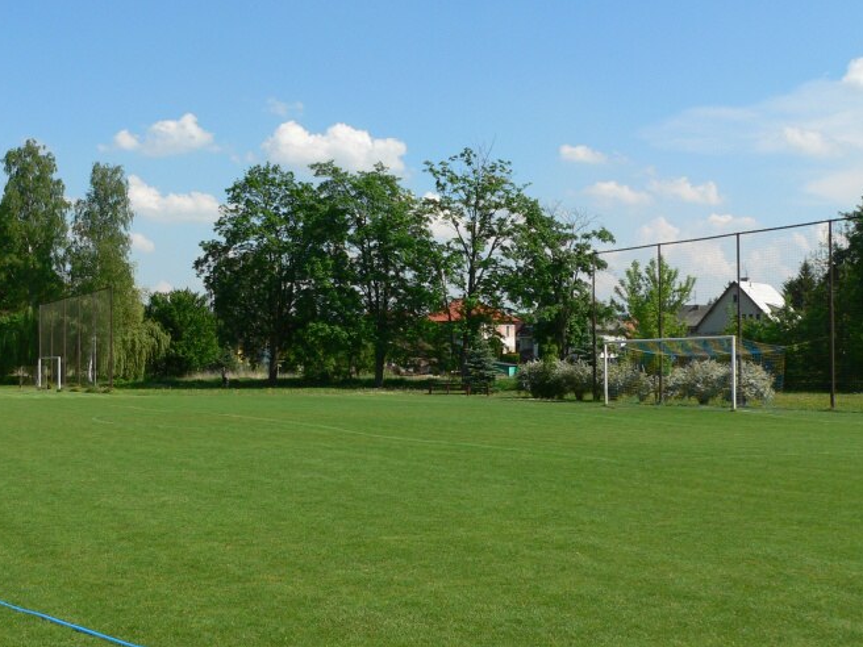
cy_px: 348
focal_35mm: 50
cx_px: 345
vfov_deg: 29.1
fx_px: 1247
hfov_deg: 38.0
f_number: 4.6
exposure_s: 1/500
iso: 80
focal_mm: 6.8
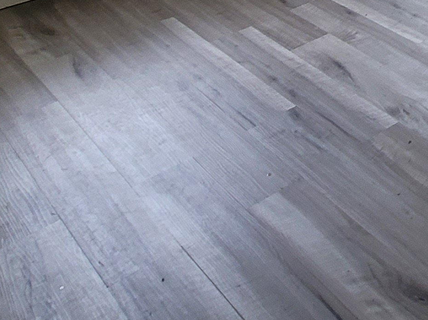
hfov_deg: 26.7
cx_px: 608
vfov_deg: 20.2
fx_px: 692
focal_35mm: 56
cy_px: -228
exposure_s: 1/60
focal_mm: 2.2
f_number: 2.2
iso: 125
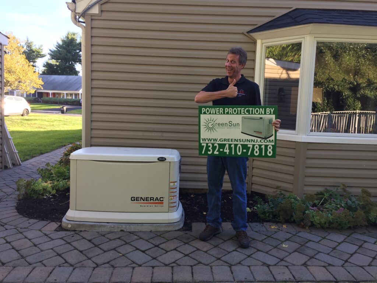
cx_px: 188
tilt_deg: -5.2
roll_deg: -2.1
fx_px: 316
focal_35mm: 29
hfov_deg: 61.7
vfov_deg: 48.2
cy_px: 142
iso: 32
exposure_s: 1/120
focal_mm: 4.15
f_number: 2.2
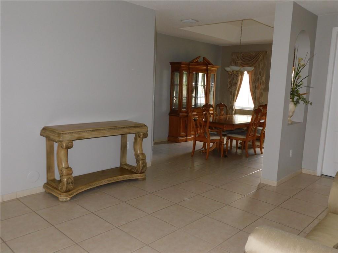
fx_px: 293
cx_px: 169
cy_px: 126
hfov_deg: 60.0
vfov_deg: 46.8
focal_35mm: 30
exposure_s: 1/30
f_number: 3.2
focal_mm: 5.3
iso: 200
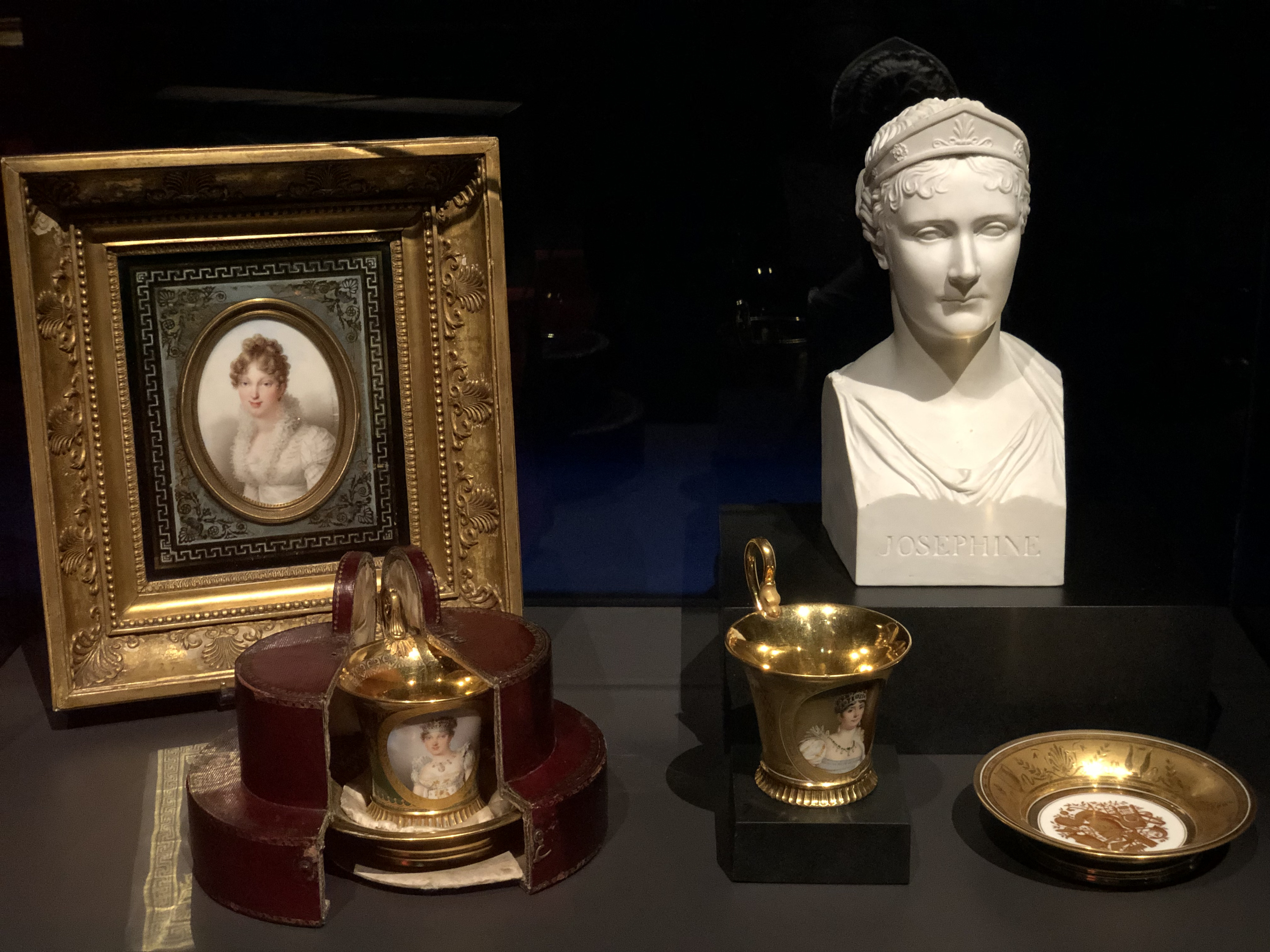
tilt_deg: -18.2
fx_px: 1908
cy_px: 476
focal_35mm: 52
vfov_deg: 28.0
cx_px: 635
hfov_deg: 36.8
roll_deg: +1.7
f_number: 2.4
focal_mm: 6
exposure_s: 1/13
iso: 160
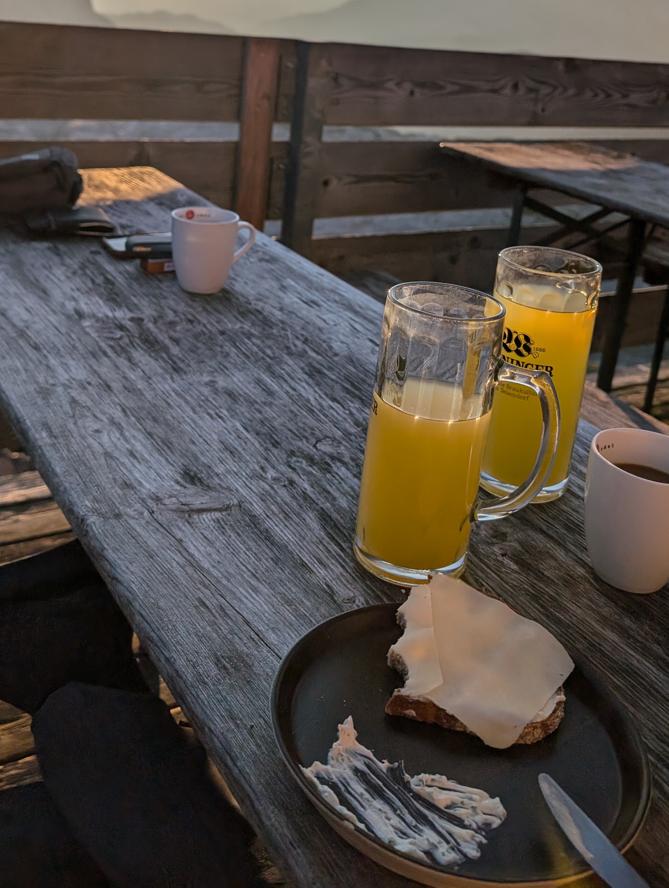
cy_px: 229
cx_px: 328
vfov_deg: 49.4
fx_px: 925
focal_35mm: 36
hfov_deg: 39.7
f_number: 1.68
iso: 18
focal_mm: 6.9
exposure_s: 1/2119
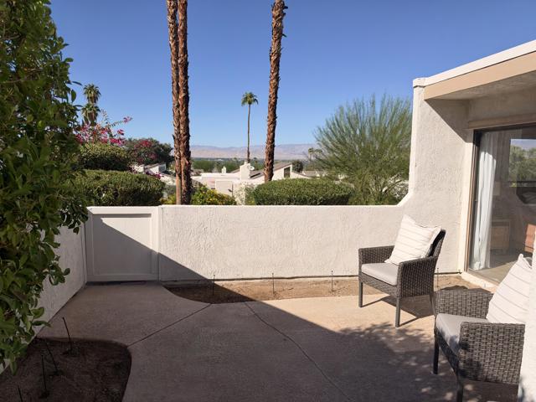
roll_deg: -0.6
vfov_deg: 56.8
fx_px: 372
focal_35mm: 24
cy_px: 201
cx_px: 268
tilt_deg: -6.0
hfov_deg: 71.6
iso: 64
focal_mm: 6.93
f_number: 1.8
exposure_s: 1/7874
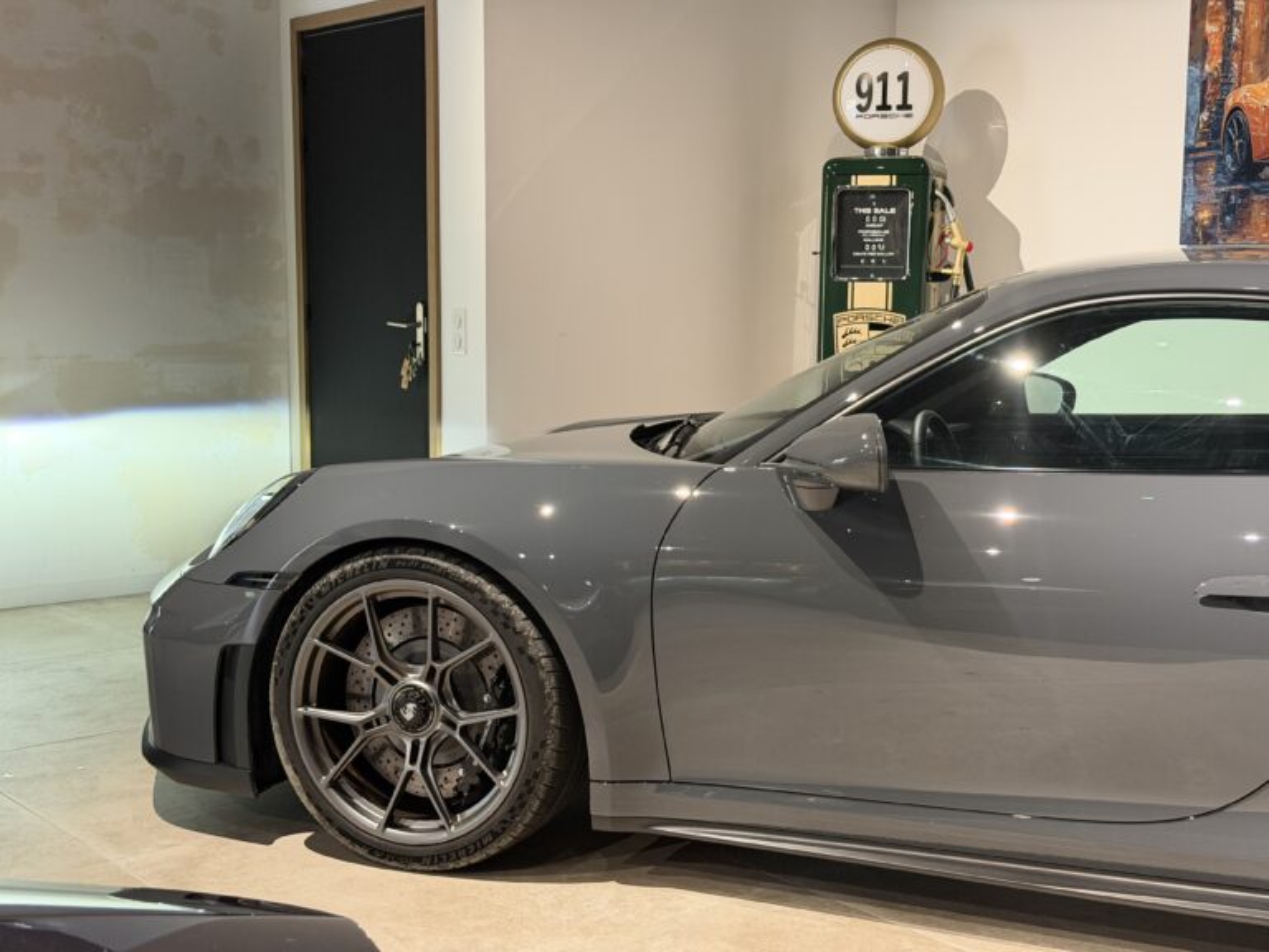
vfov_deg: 30.3
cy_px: 476
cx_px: 634
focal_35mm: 48
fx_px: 1760
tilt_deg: -7.6
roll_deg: -1.0
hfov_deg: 39.7
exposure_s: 1/49
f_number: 1.78
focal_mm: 6.76
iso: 250
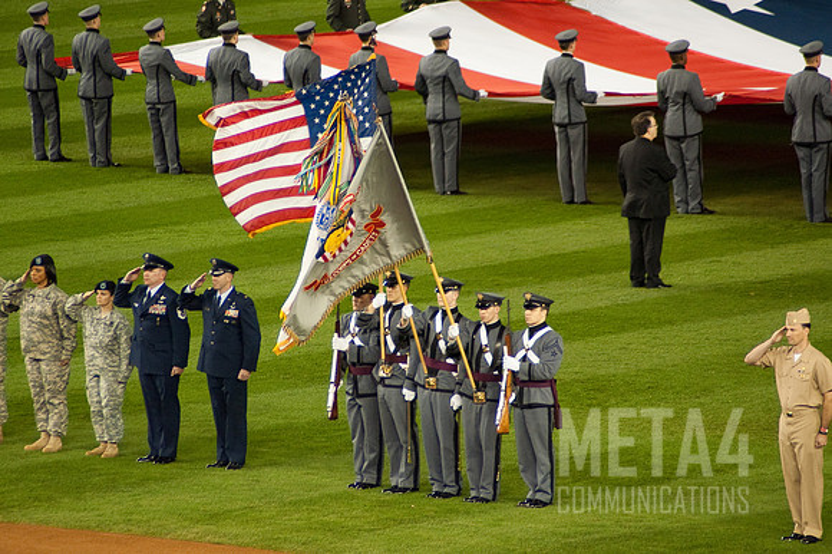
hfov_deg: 5.7
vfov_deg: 3.8
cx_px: 416
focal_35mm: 360
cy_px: 277
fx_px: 8315
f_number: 5.3
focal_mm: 240
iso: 640
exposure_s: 1/200
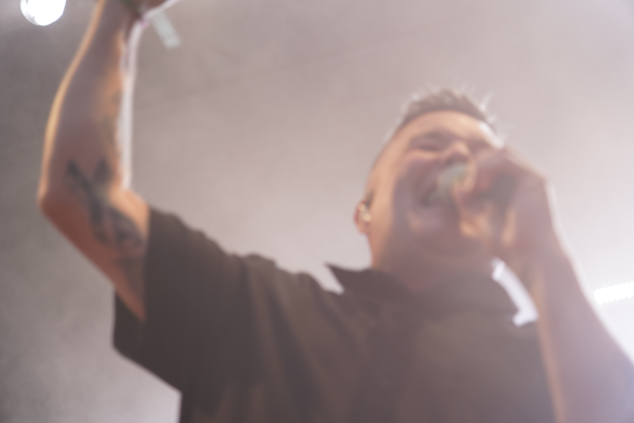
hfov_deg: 22.1
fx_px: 1620
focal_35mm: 92
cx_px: 317
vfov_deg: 14.9
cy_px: 212
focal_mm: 92
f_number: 4
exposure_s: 1/80
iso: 400
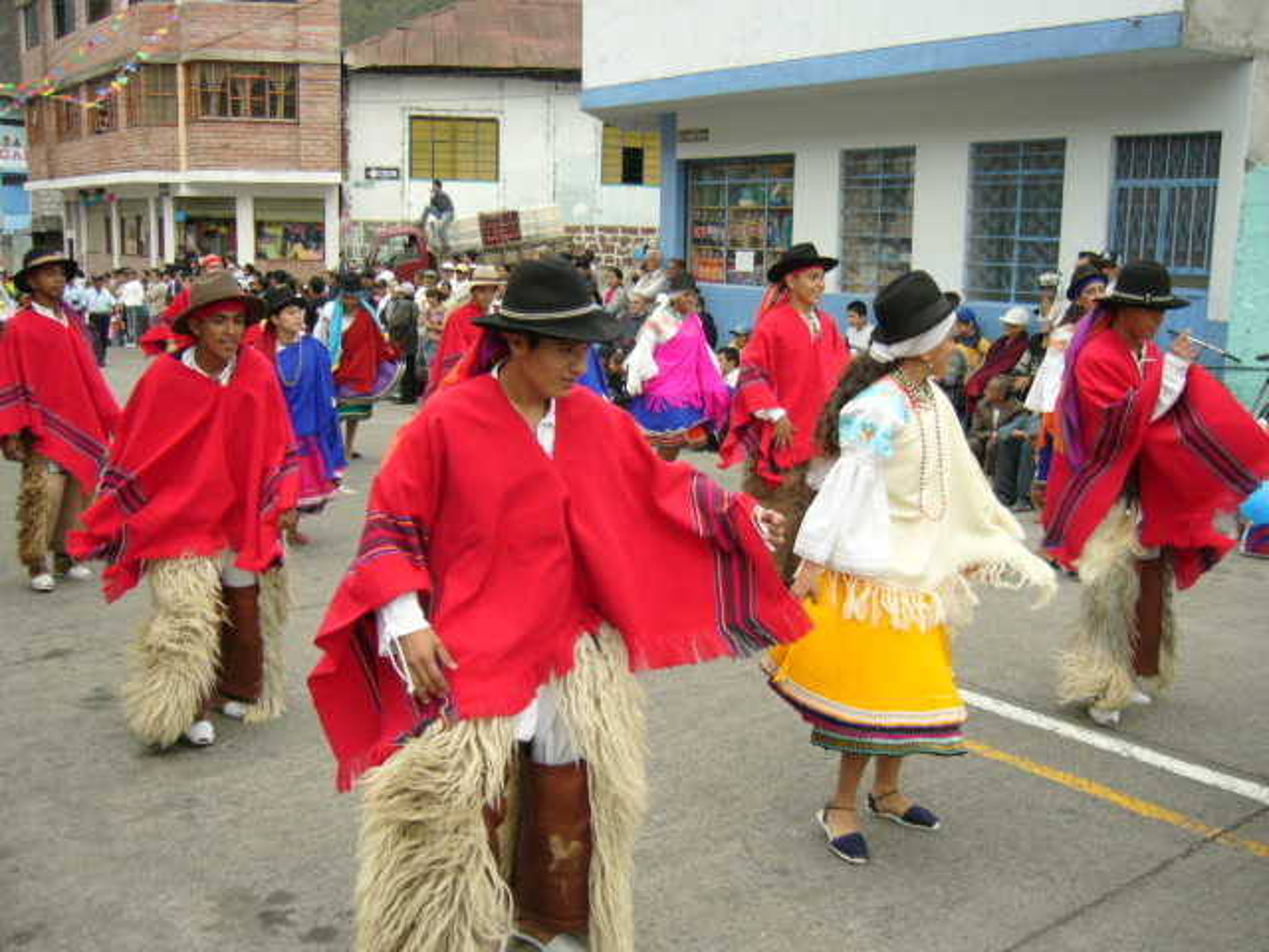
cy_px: 476
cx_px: 634
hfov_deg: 52.6
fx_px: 1283
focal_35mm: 35
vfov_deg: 40.7
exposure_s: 1/320
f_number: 2.8
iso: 100
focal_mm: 5.8
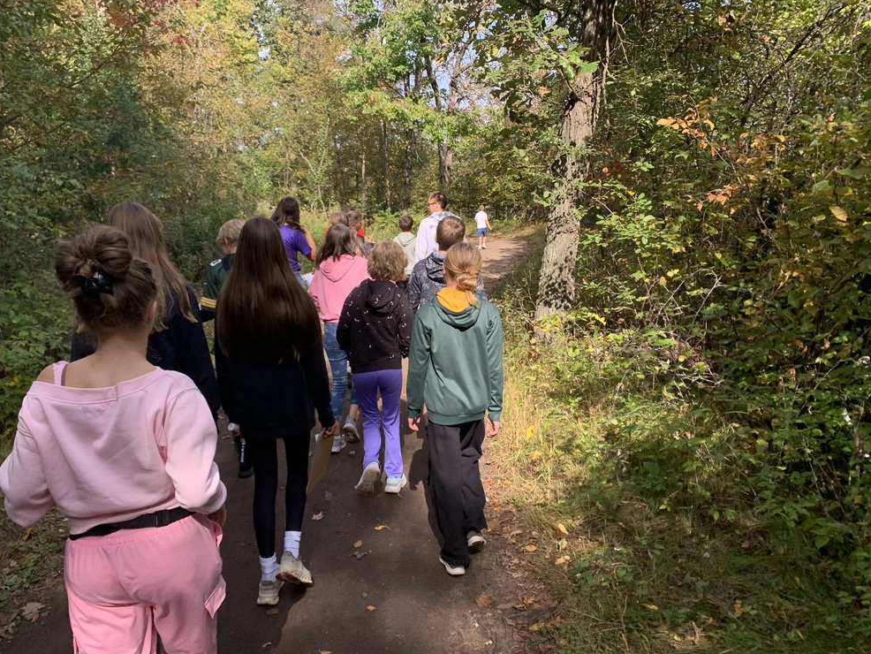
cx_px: 428
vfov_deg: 51.4
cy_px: 329
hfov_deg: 65.3
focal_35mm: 27
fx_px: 680
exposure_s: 1/1387
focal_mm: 4.25
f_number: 1.8
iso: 25
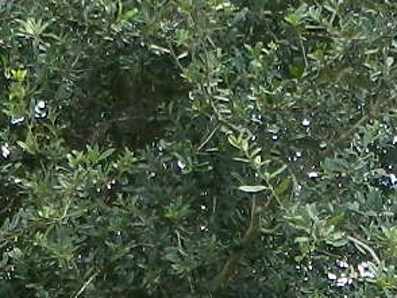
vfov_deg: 8.3
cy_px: 518
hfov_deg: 11.4
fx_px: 1997
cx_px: 198
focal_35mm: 174
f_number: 3.1
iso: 80
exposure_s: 1/250
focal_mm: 4.5
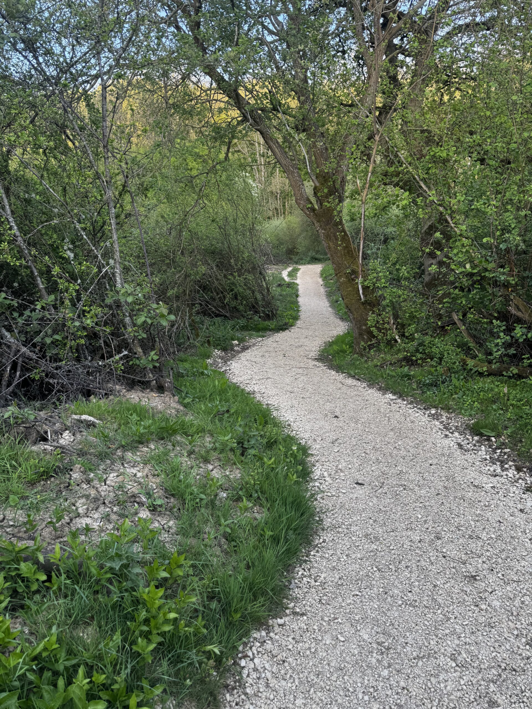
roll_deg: +0.3
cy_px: 354
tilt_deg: -19.3
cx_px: 266
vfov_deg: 71.6
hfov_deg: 56.8
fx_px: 492
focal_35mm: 24
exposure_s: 1/123
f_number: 1.78
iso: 50
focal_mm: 6.76
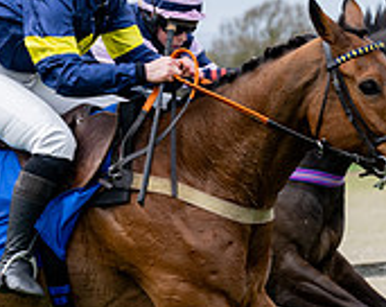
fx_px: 3693
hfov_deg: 6.0
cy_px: 313
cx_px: -55
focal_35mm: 324
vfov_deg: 4.8
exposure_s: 1/1600
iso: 400
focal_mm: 70
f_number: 4
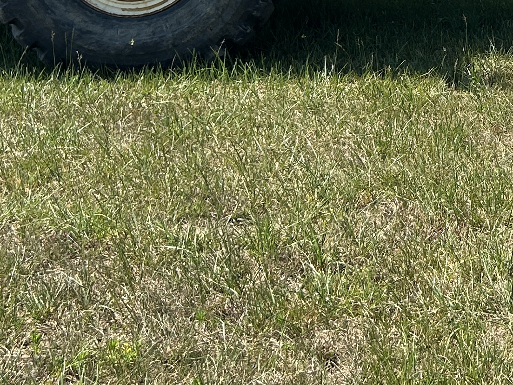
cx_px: 598
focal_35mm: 95
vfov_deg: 14.4
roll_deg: -0.7
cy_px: -210
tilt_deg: -2.2
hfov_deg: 19.6
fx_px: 1408
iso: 50
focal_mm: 5.7
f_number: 1.5
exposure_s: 1/2762
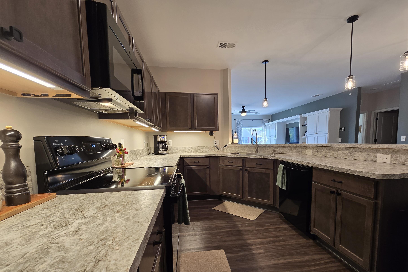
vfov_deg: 80.7
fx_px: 159
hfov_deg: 104.2
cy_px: 156
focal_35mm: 14
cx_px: 209
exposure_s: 1/60
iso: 125
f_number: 2.2
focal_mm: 2.2
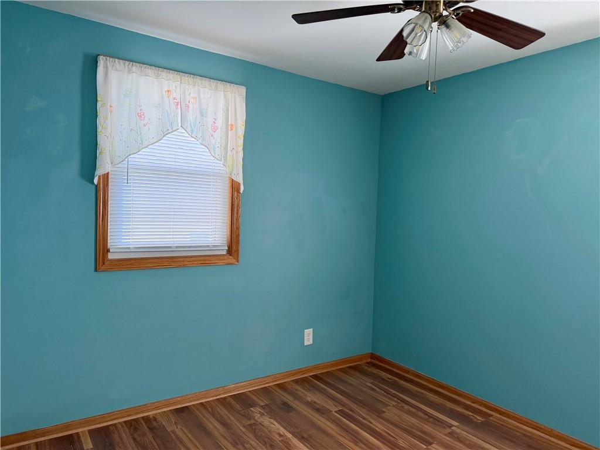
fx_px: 416
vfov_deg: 56.8
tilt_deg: -2.5
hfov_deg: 71.6
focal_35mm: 24
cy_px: 225
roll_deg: -1.7
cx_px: 300
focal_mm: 6.76
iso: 200
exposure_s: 1/123
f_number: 1.78
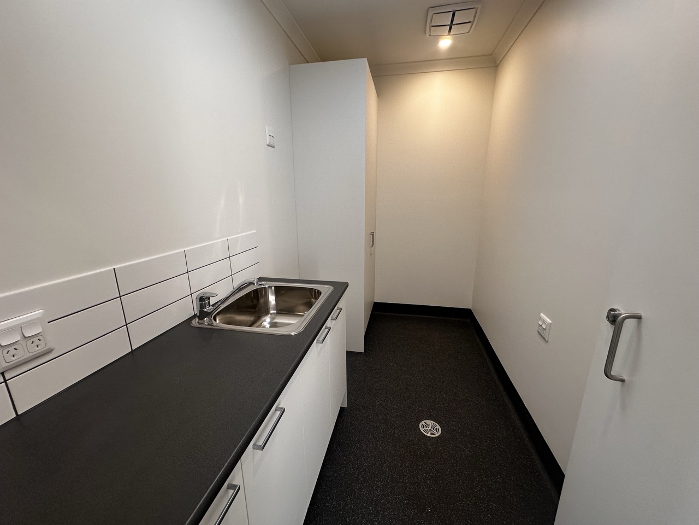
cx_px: 350
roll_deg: +0.5
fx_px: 283
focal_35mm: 14
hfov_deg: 102.1
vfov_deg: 85.7
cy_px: 262
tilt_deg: -12.8
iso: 125
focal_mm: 2.22
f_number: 2.2
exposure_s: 1/100
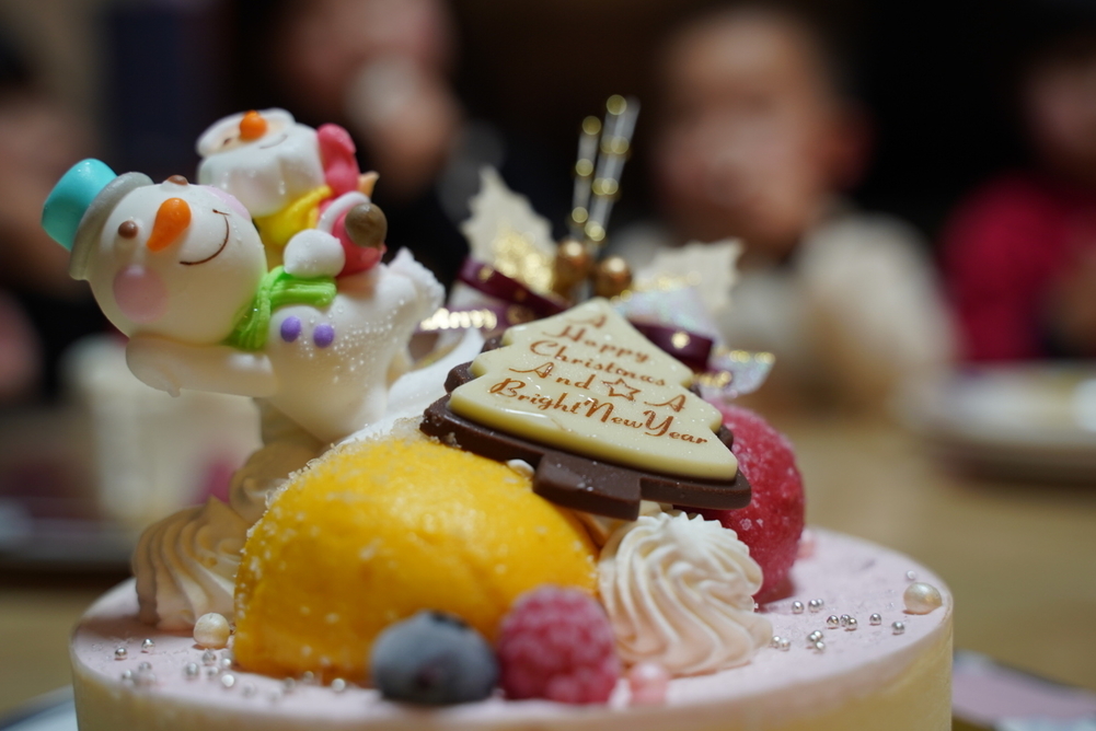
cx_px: 552
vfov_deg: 30.5
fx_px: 1340
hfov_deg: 44.5
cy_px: 359
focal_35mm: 44
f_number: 3.5
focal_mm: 43
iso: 800
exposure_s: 1/80
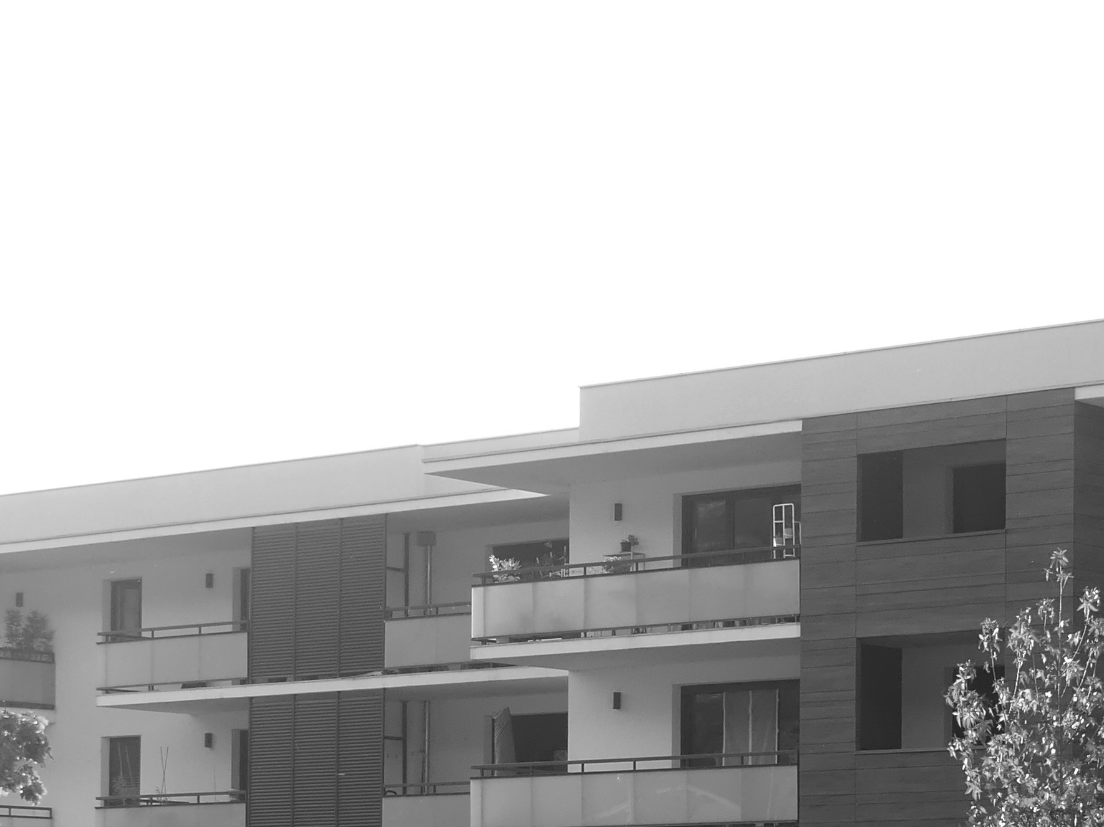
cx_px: 763
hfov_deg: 17.4
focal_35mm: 113
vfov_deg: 12.9
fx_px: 3603
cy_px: 901
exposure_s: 1/250
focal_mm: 9.1
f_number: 3.2
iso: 100
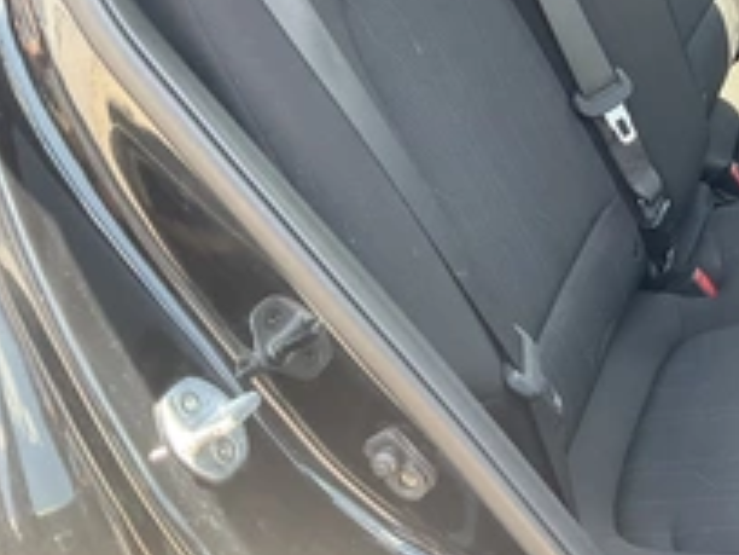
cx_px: 710
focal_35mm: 57
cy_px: 138
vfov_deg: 25.4
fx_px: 1217
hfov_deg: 31.6
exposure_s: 1/122
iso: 64
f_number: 1.8
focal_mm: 3
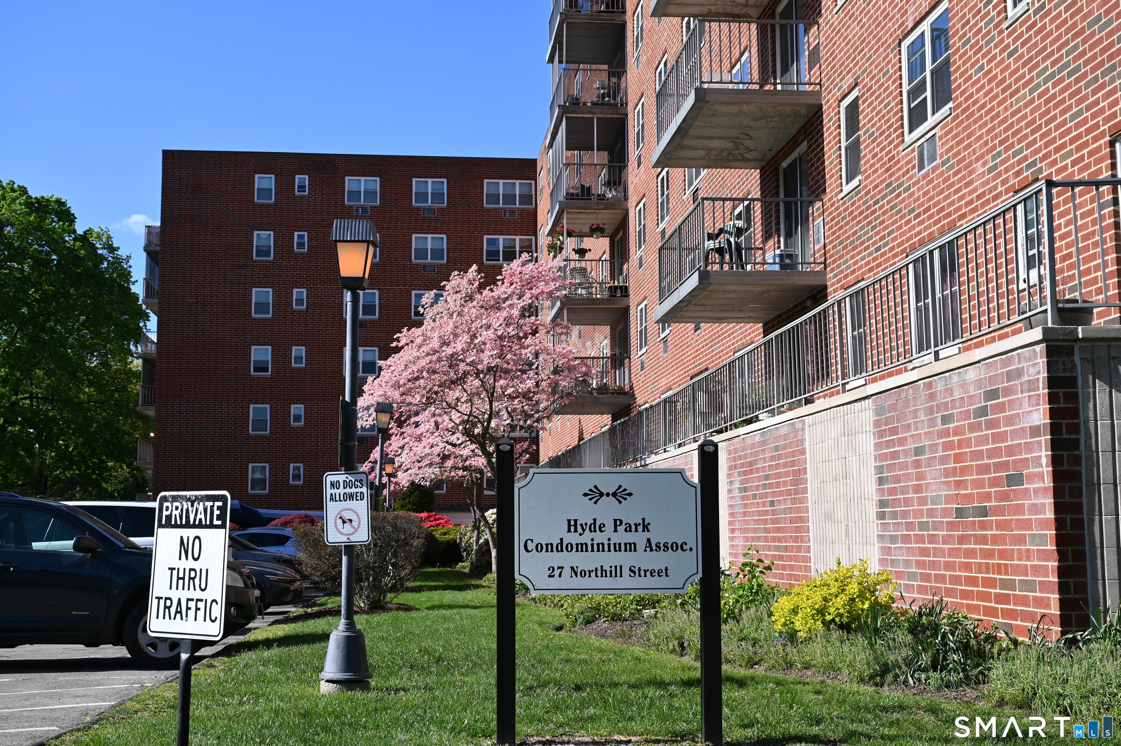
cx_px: 560
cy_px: 373
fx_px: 1338
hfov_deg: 45.5
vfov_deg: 31.1
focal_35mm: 43
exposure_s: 1/320
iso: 100
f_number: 6.3
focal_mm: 43
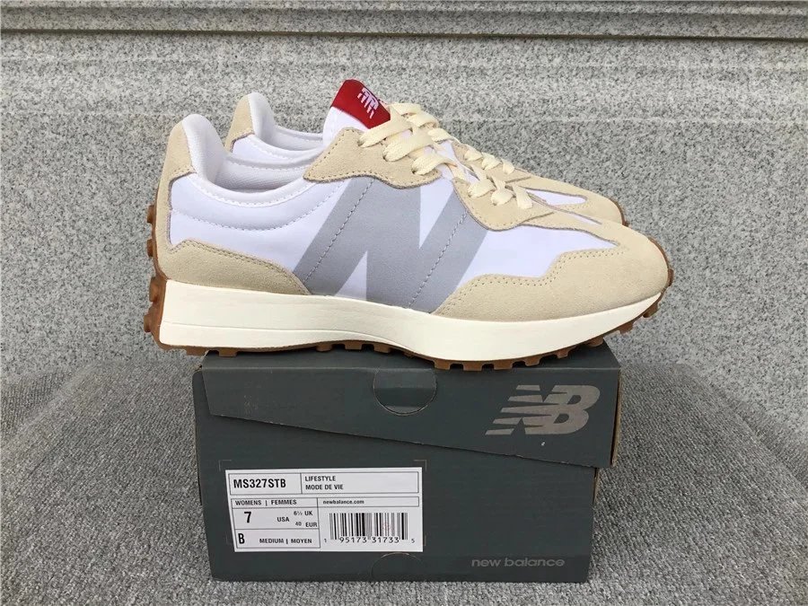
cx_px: 404
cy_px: 303
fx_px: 724
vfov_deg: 45.4
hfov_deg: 58.4
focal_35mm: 31
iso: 25
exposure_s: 1/165
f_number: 2.4
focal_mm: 3.3
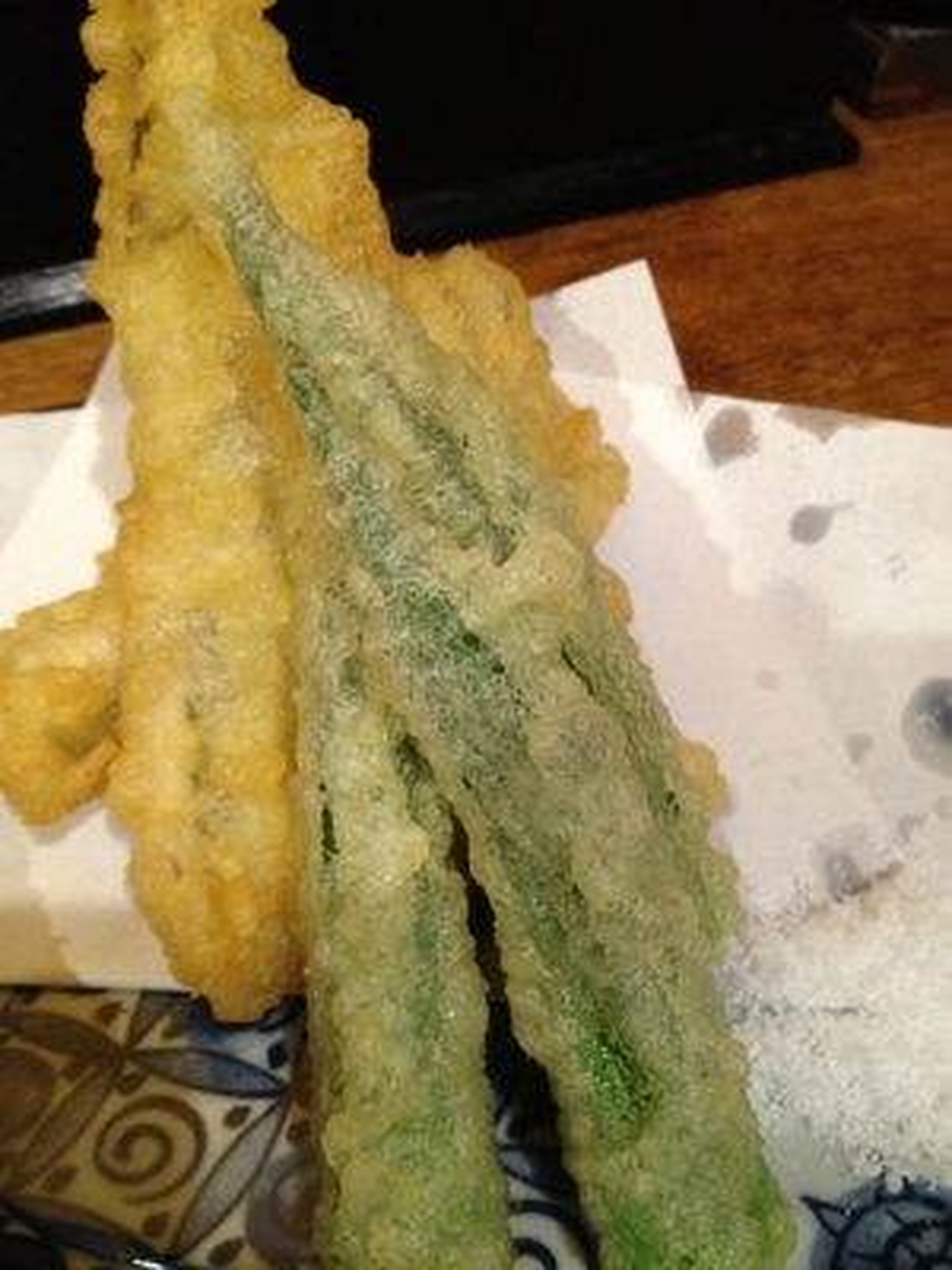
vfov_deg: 52.6
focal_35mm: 35
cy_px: 635
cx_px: 476
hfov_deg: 40.7
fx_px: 1283
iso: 400
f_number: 2.4
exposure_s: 1/20
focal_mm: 4.28
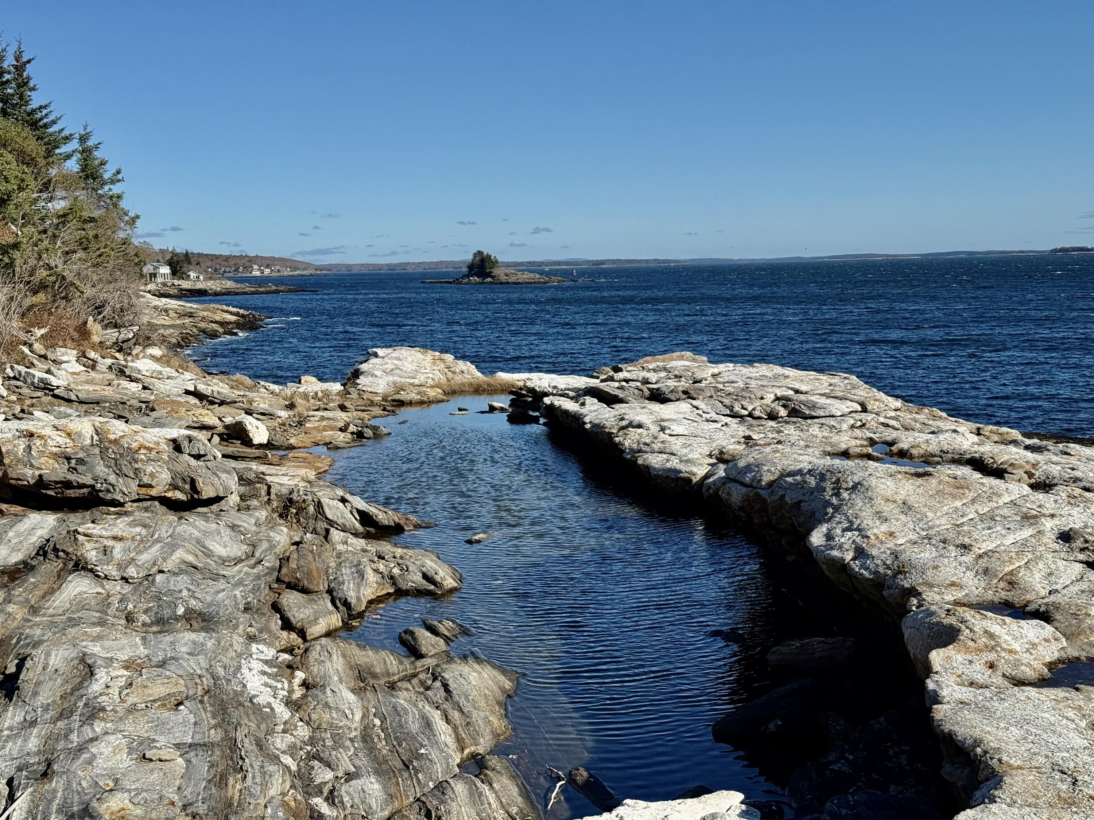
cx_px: 547
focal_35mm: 48
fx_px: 1517
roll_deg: +0.7
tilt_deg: -5.4
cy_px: 410
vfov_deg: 30.3
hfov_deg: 39.7
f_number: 1.78
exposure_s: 1/5587
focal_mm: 6.76
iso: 64
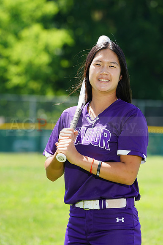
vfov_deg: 6.9
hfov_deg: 4.6
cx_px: 82
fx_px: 2040
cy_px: 122
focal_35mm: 300
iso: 200
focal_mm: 300
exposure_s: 1/200
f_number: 9
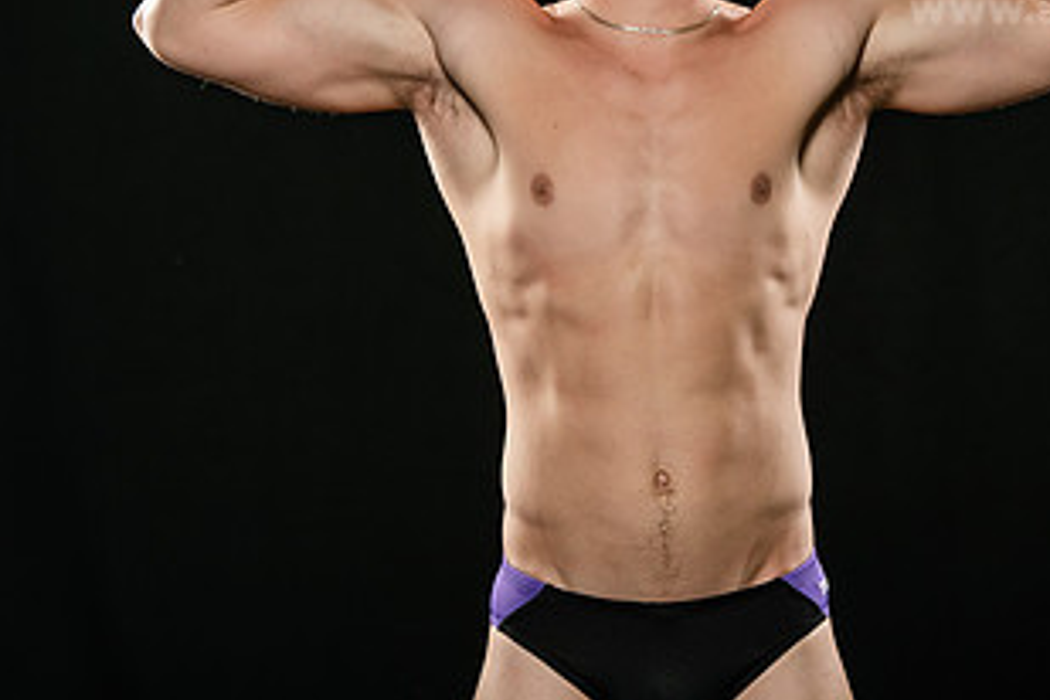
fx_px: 6358
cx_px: 754
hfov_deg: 9.4
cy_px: 80
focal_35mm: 218
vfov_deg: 6.3
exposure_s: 1/250
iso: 320
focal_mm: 116
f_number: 6.3
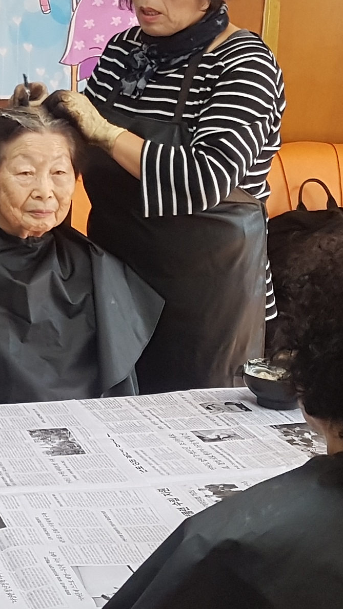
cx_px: -128
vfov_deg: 22.2
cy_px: 228
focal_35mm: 96
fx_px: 1553
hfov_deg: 12.2
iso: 200
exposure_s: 1/120
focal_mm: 4.2
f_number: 1.7
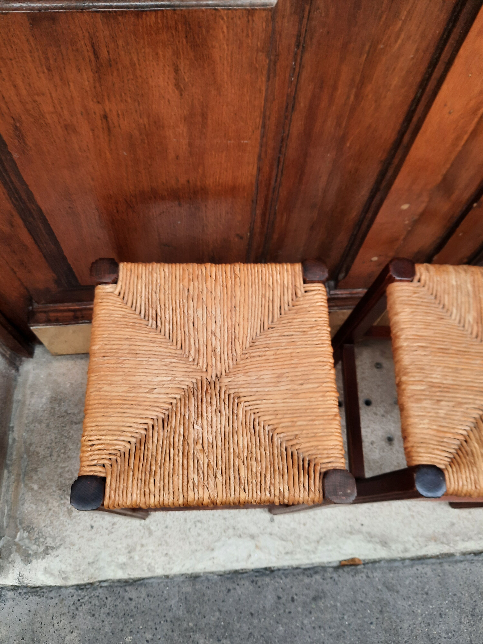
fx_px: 465
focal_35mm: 25
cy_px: 322
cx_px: 242
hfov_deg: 54.9
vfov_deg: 69.4
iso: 32
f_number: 2
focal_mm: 4.6
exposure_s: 1/107
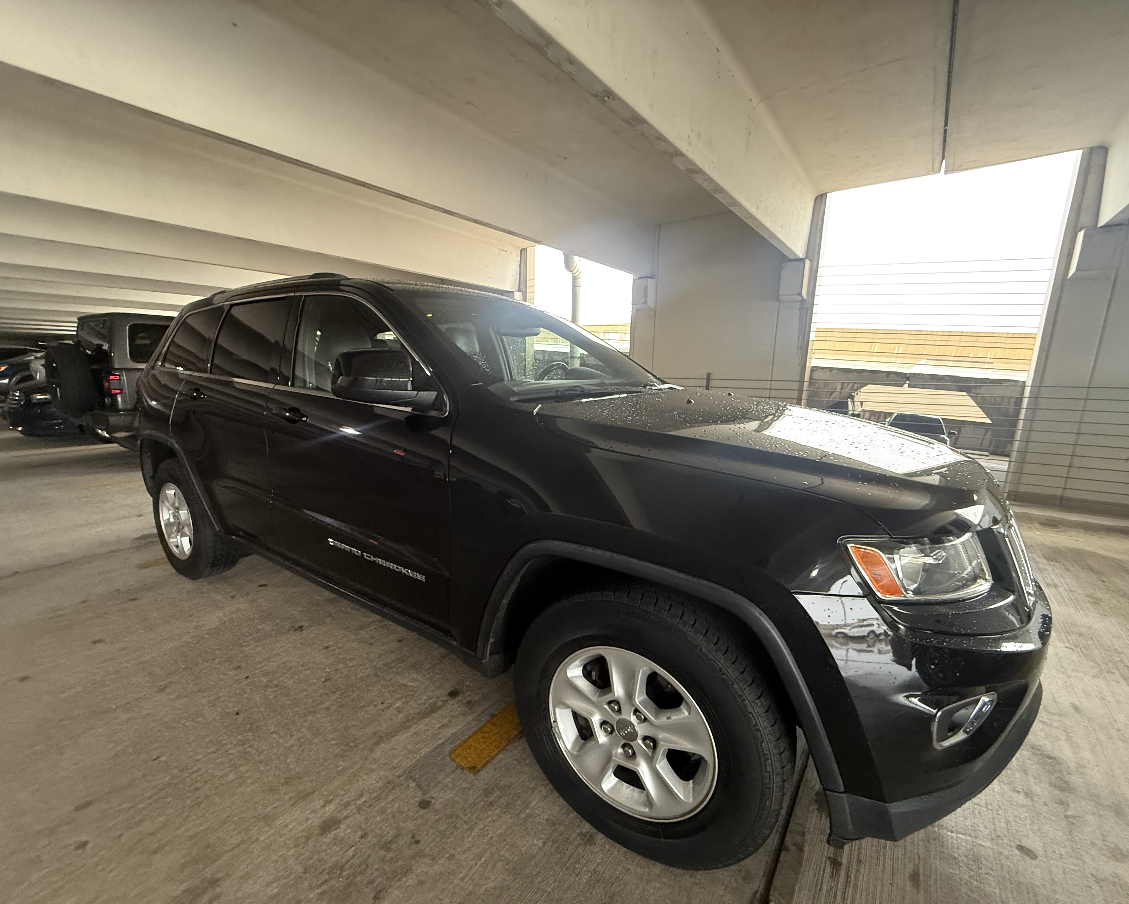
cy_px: 465
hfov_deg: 96.7
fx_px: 501
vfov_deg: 84.0
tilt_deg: -11.2
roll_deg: -0.2
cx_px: 528
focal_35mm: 15
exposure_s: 1/60
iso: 640
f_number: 2.2
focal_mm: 2.22
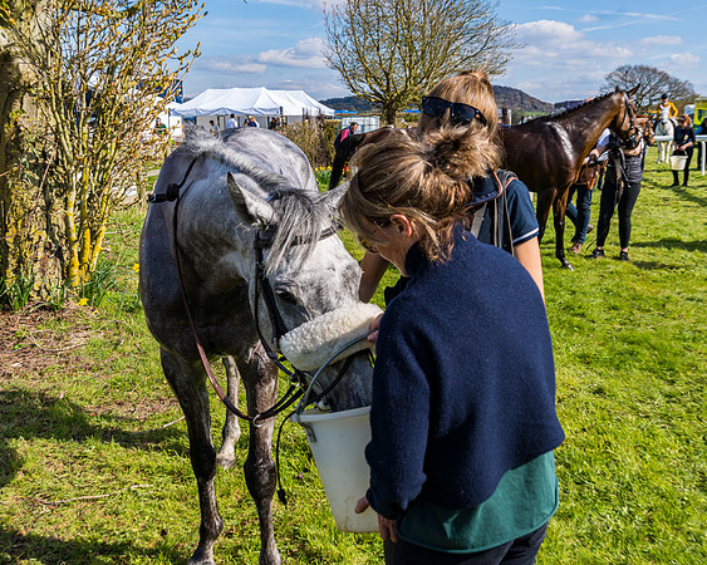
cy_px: 264
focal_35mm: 39
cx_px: 362
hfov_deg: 47.0
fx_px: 814
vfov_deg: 38.3
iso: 50
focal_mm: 32
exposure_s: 1/200
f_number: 8
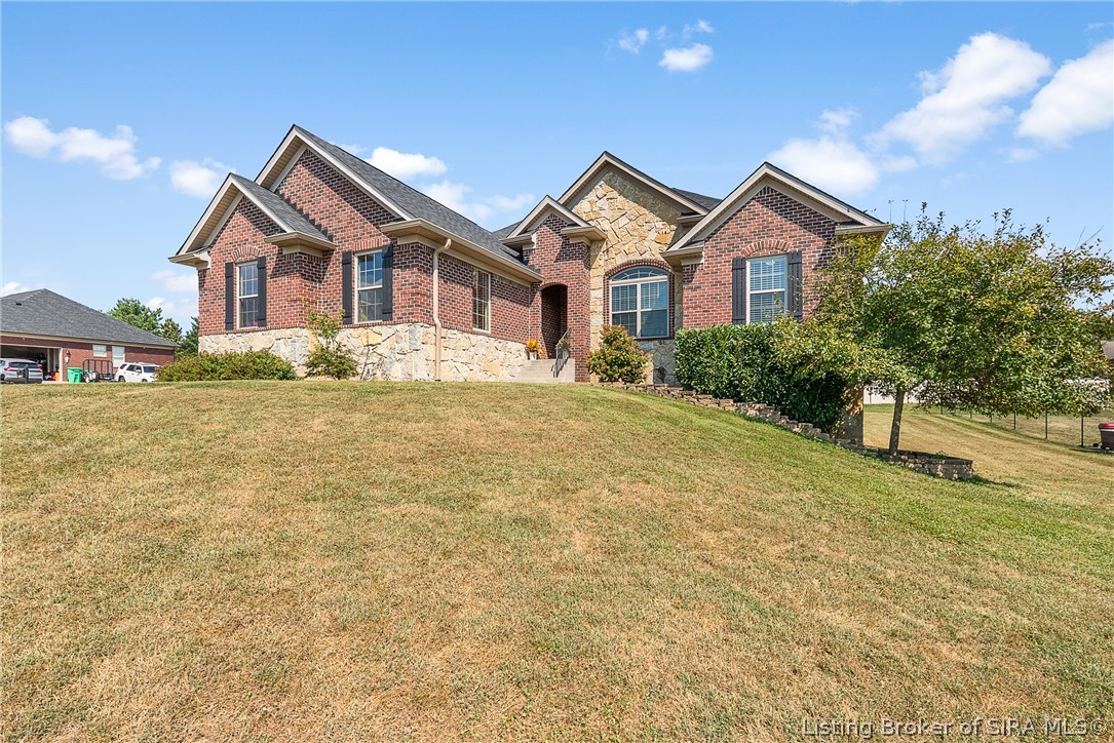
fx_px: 495
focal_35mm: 16
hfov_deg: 96.7
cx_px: 557
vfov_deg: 73.8
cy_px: 372
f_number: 11
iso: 800
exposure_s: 1/1250
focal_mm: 16
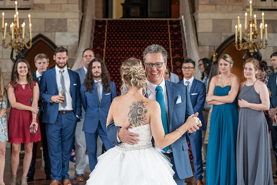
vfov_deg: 15.2
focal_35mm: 90
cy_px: 87
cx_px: 137
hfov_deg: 22.7
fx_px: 691
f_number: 5
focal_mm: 84
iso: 1000
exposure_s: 1/250
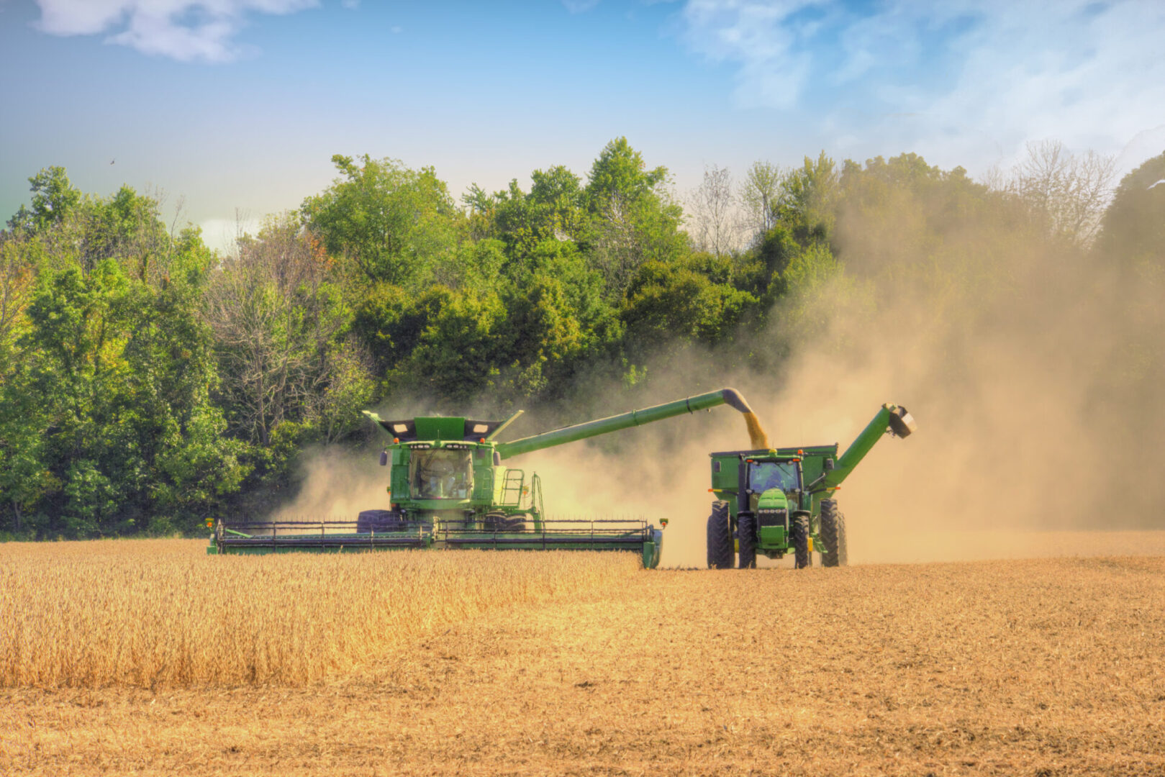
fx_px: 6311
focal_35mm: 195
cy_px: 388
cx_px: 582
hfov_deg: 10.5
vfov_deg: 7.0
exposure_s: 1/400
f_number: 18
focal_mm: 195
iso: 1000
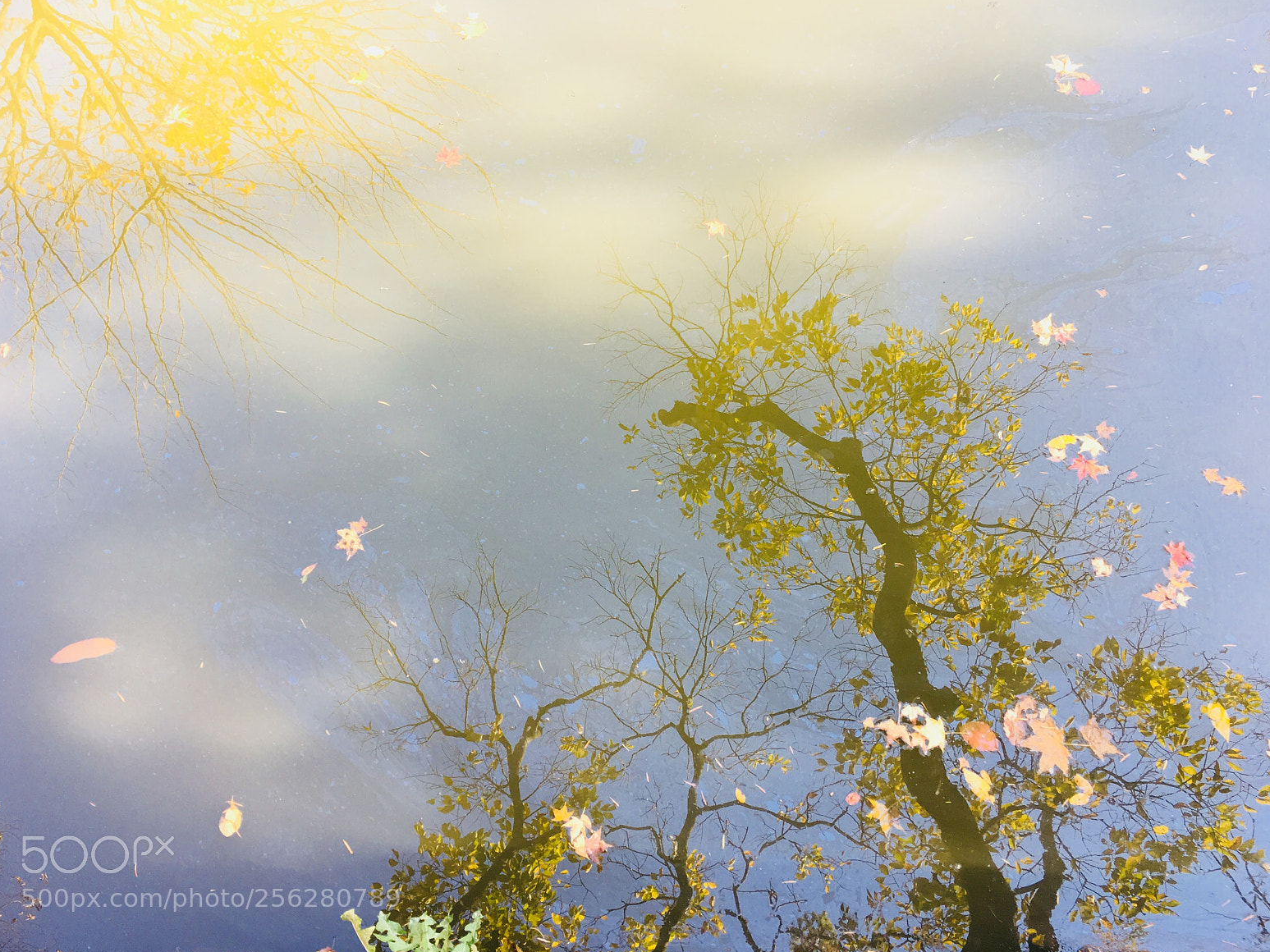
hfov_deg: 60.0
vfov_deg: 46.8
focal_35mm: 30
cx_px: 627
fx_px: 1101
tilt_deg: -61.5
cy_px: 470
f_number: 2.2
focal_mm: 4.15
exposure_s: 1/60
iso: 32
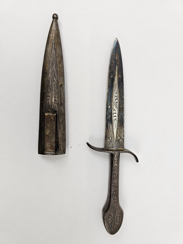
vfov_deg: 73.9
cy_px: 122
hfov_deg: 58.9
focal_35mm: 23
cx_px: 92
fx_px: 162
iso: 40
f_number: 1.7
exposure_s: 1/100
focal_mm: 6.3
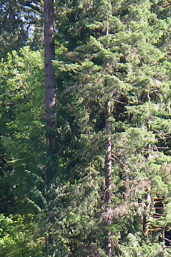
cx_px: 196
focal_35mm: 301
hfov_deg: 4.6
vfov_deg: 6.8
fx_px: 2146
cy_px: 191
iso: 64
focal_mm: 13.8
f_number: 3.9
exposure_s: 1/80
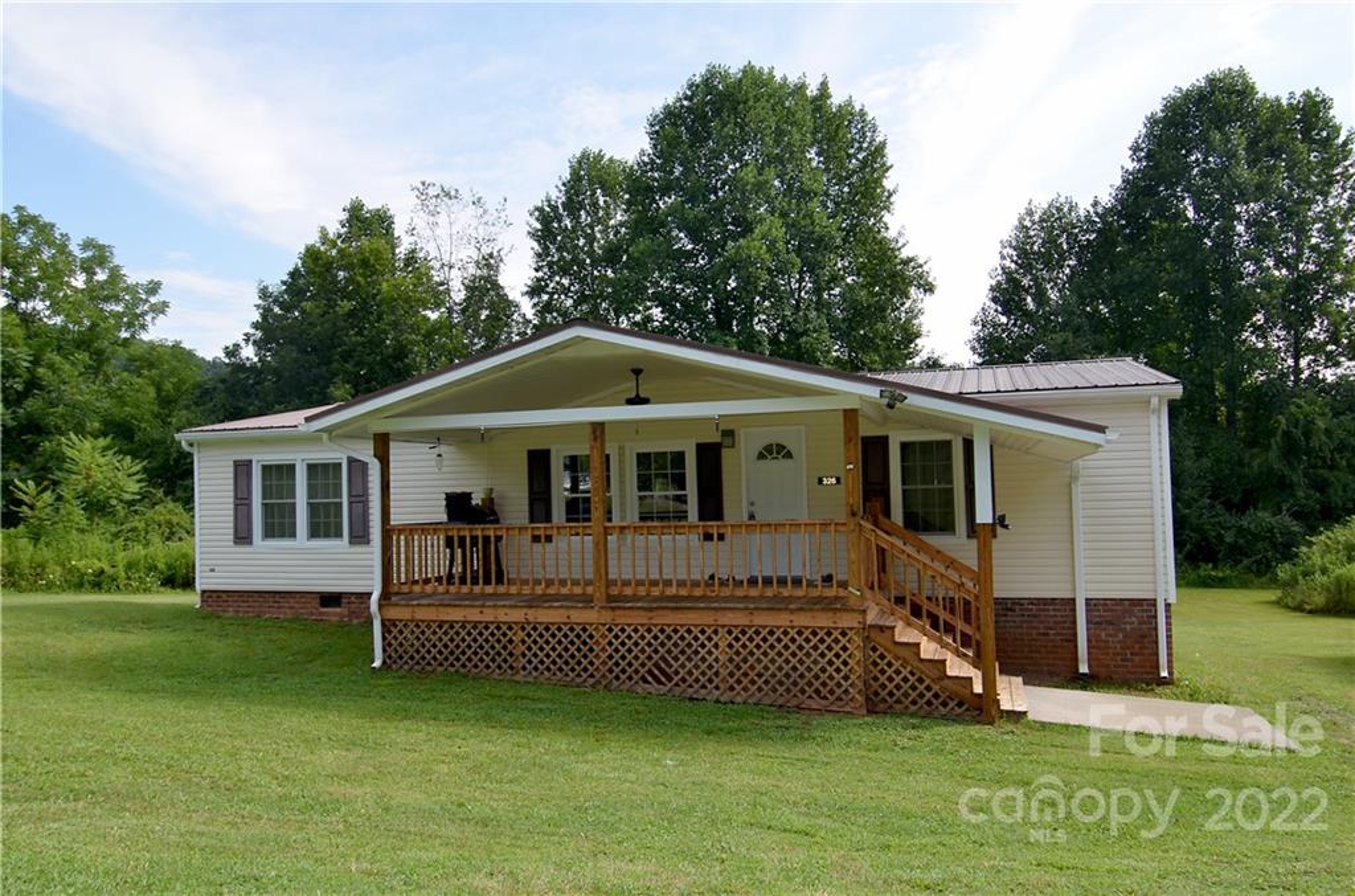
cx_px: 678
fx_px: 957
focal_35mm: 26
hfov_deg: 70.6
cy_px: 448
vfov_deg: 50.2
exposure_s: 1/250
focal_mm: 17
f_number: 7.1
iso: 100
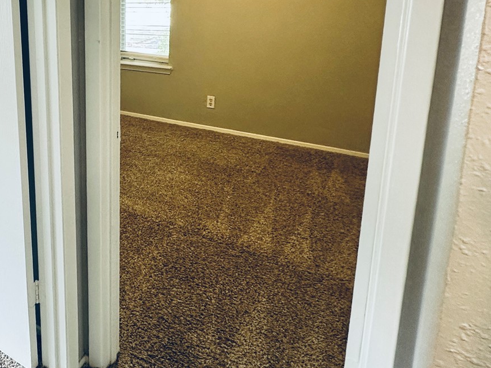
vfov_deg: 41.2
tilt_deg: -10.1
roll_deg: +2.4
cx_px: 33
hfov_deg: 48.4
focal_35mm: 33
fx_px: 468
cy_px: 76
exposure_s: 1/60
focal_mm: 2.22
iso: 160
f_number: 2.2
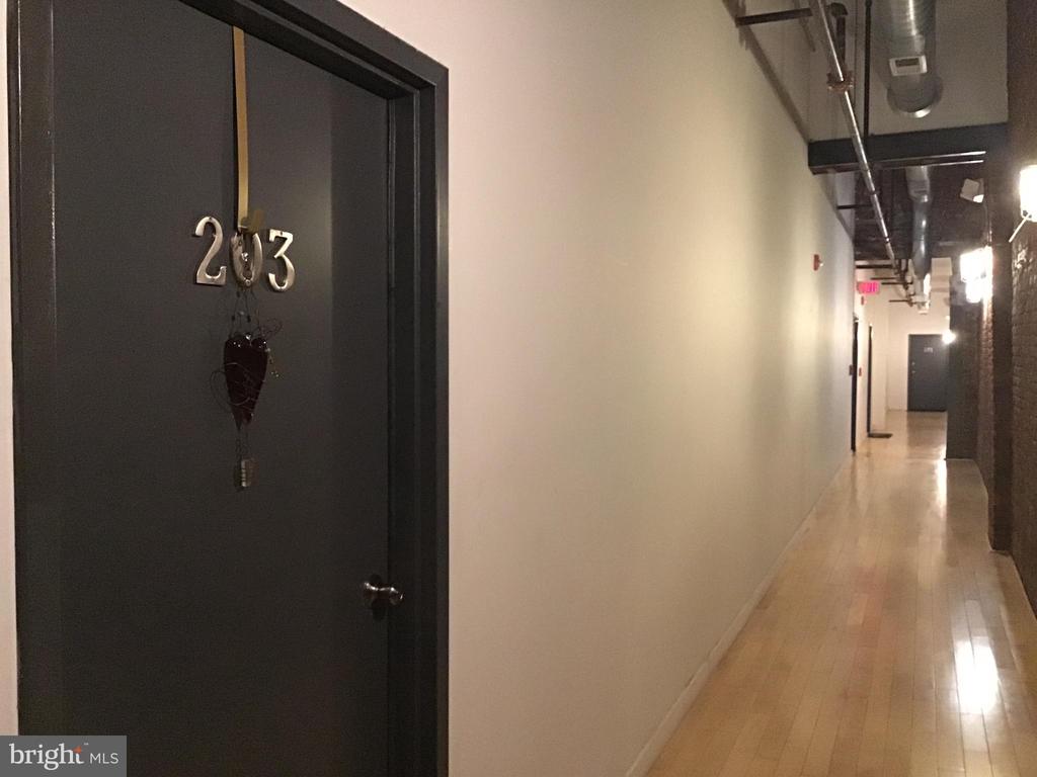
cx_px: 518
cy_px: 388
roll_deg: +0.4
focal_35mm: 31
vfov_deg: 45.4
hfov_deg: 58.4
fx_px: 929
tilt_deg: -1.4
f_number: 2.4
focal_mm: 3.3
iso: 500
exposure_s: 1/15
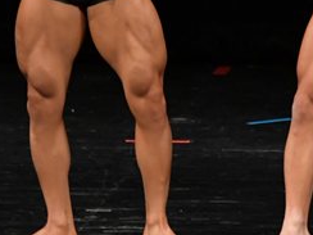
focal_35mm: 869
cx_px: 114
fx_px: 7858
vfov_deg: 1.7
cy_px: -49
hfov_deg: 2.3
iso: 2500
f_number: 5.6
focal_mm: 190
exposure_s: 1/400
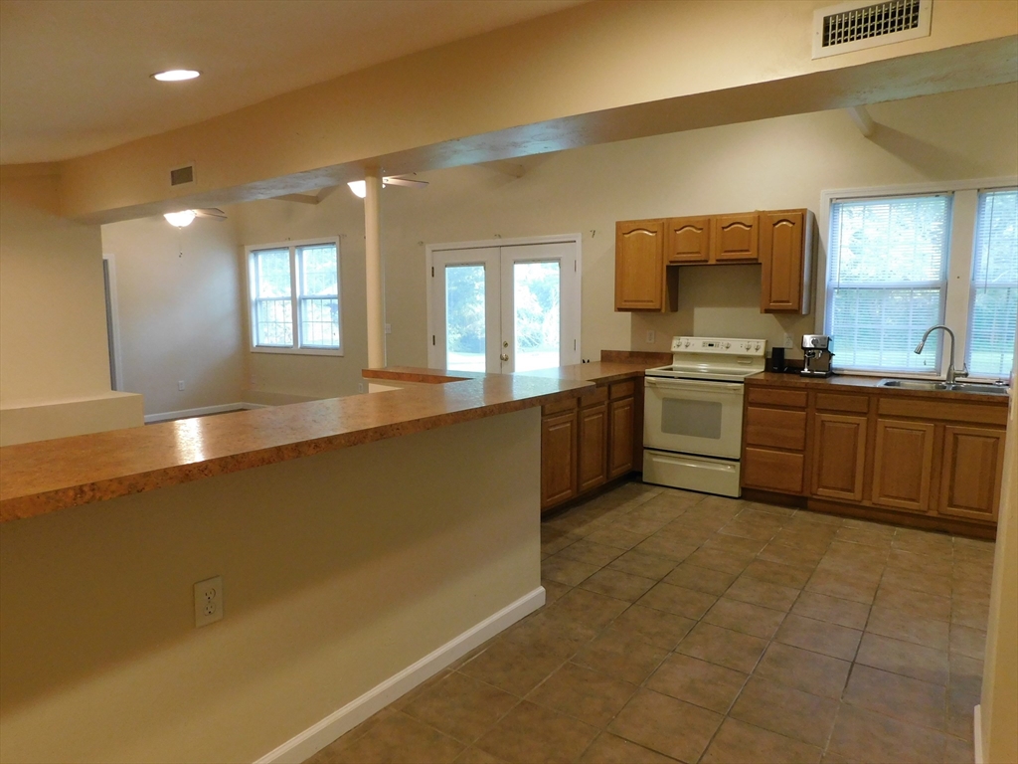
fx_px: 676
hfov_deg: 73.9
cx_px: 509
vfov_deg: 58.9
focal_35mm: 23
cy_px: 382
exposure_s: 1/30
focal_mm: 4
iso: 360
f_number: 3
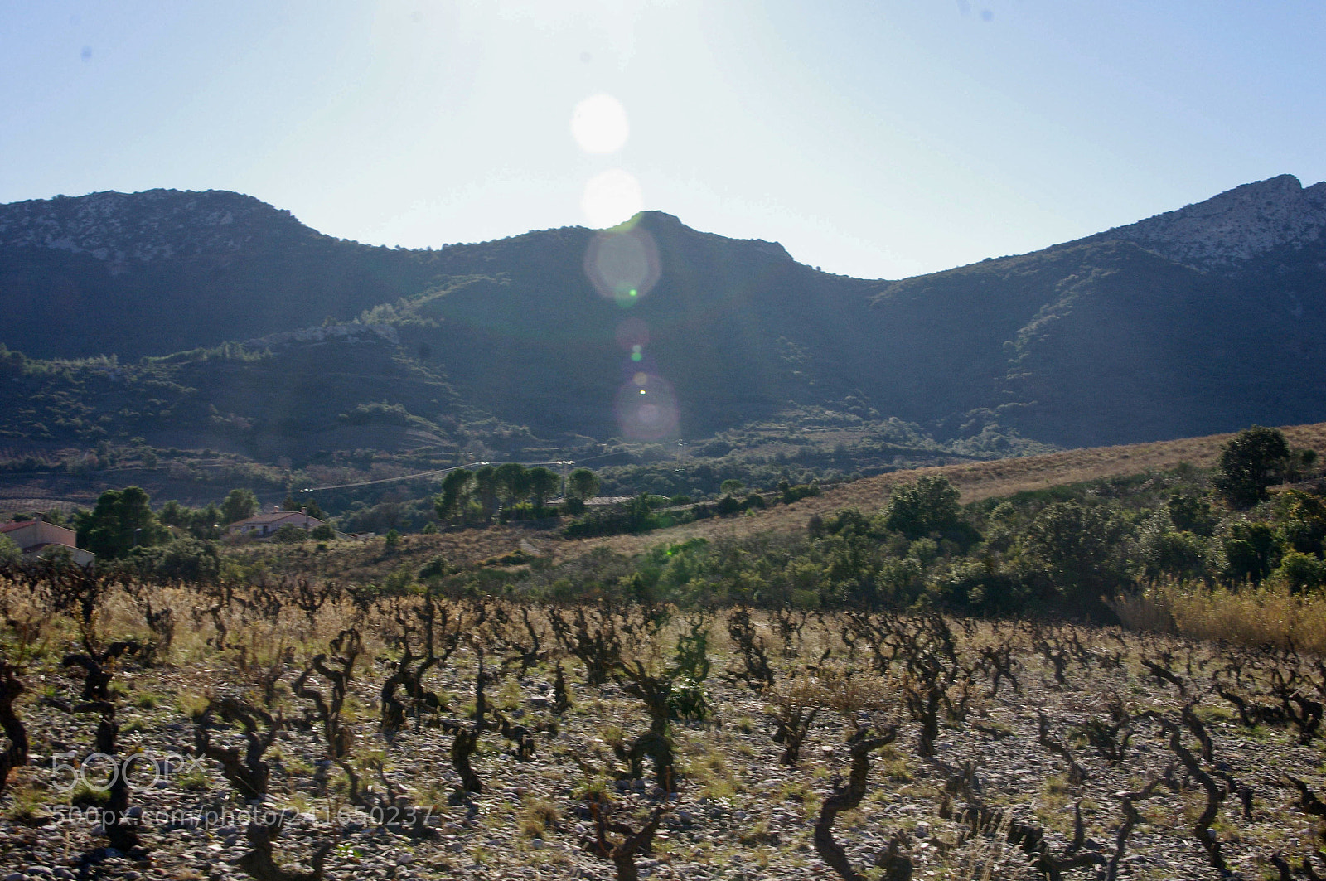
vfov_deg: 29.8
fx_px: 1656
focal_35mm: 45
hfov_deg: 43.6
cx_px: 663
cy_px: 440
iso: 400
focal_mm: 30
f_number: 11
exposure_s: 1/125
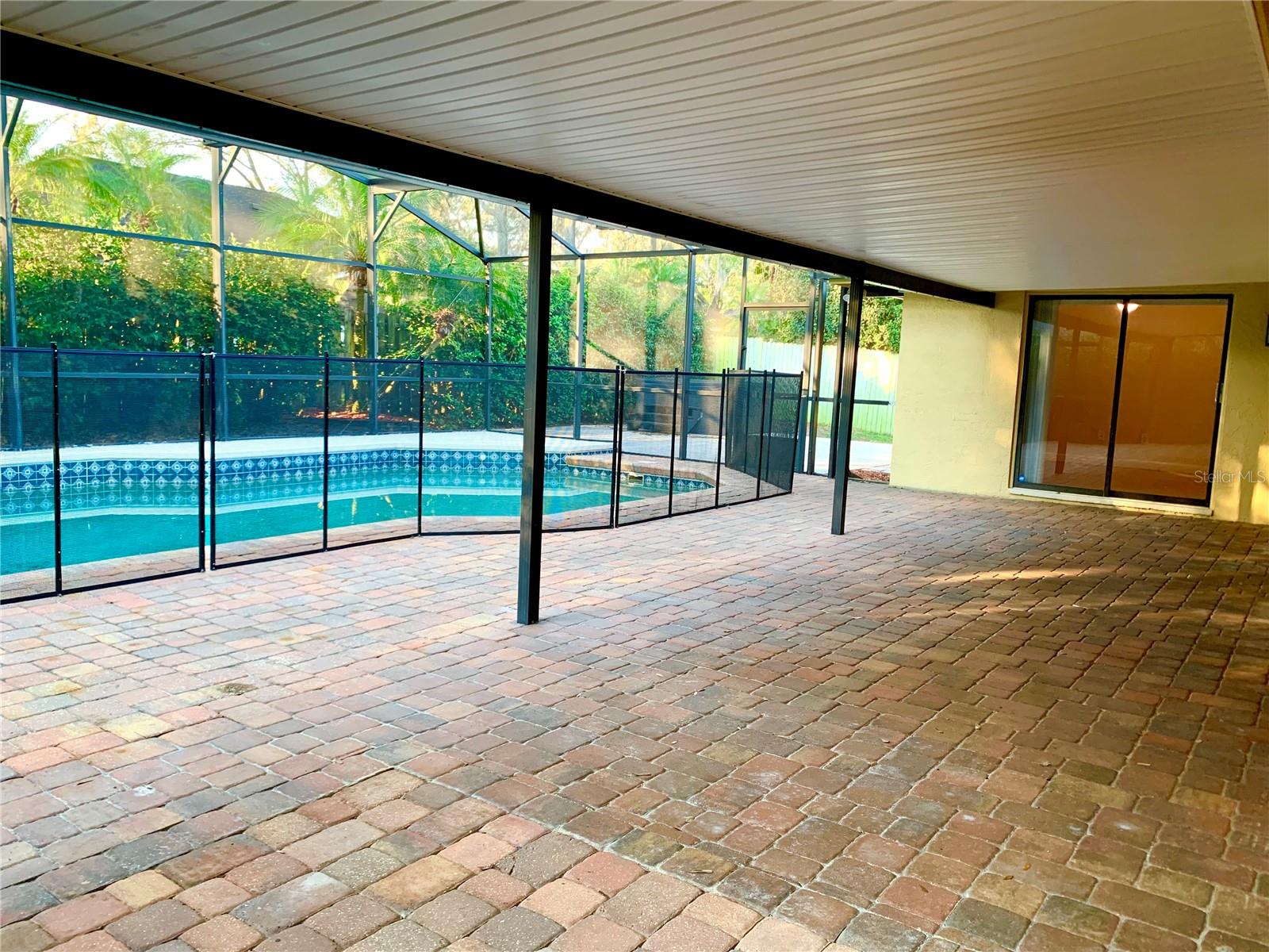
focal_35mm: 26
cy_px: 476
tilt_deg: -7.4
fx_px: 953
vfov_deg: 53.1
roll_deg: -1.9
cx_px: 634
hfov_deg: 67.3
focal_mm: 4.25
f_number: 1.8
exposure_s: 1/90
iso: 100
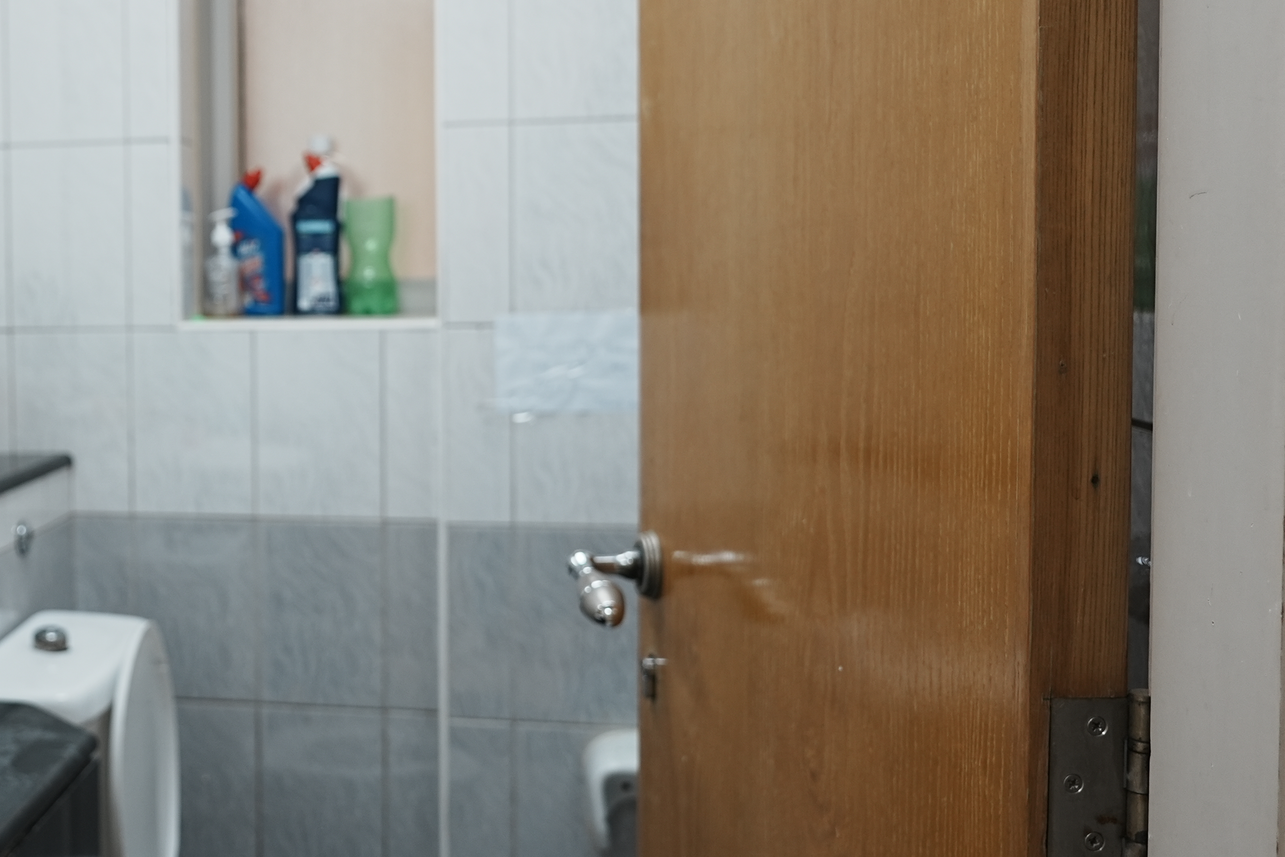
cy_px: 345
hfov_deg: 41.0
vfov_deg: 30.4
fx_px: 1571
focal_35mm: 44
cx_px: 123
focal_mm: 20
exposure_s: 1/125
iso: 250
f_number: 4
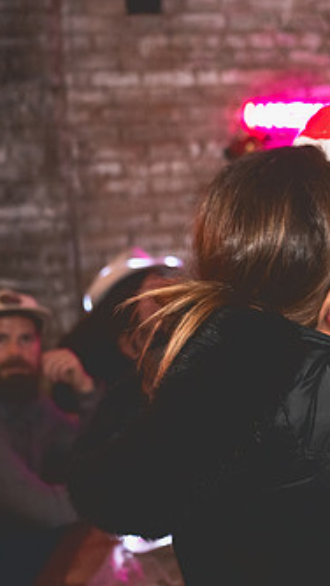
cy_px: 336
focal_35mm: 58
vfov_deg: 35.9
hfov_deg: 19.6
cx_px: 391
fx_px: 902
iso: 3200
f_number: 3.2
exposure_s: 1/125
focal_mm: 31
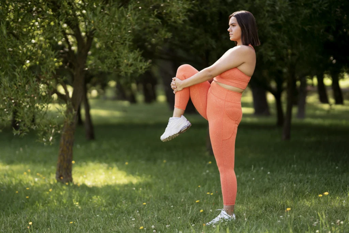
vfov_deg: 16.1
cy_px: 116
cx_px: 174
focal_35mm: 85
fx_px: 824
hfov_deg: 23.9
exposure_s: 1/1600
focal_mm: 85
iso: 160
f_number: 1.6
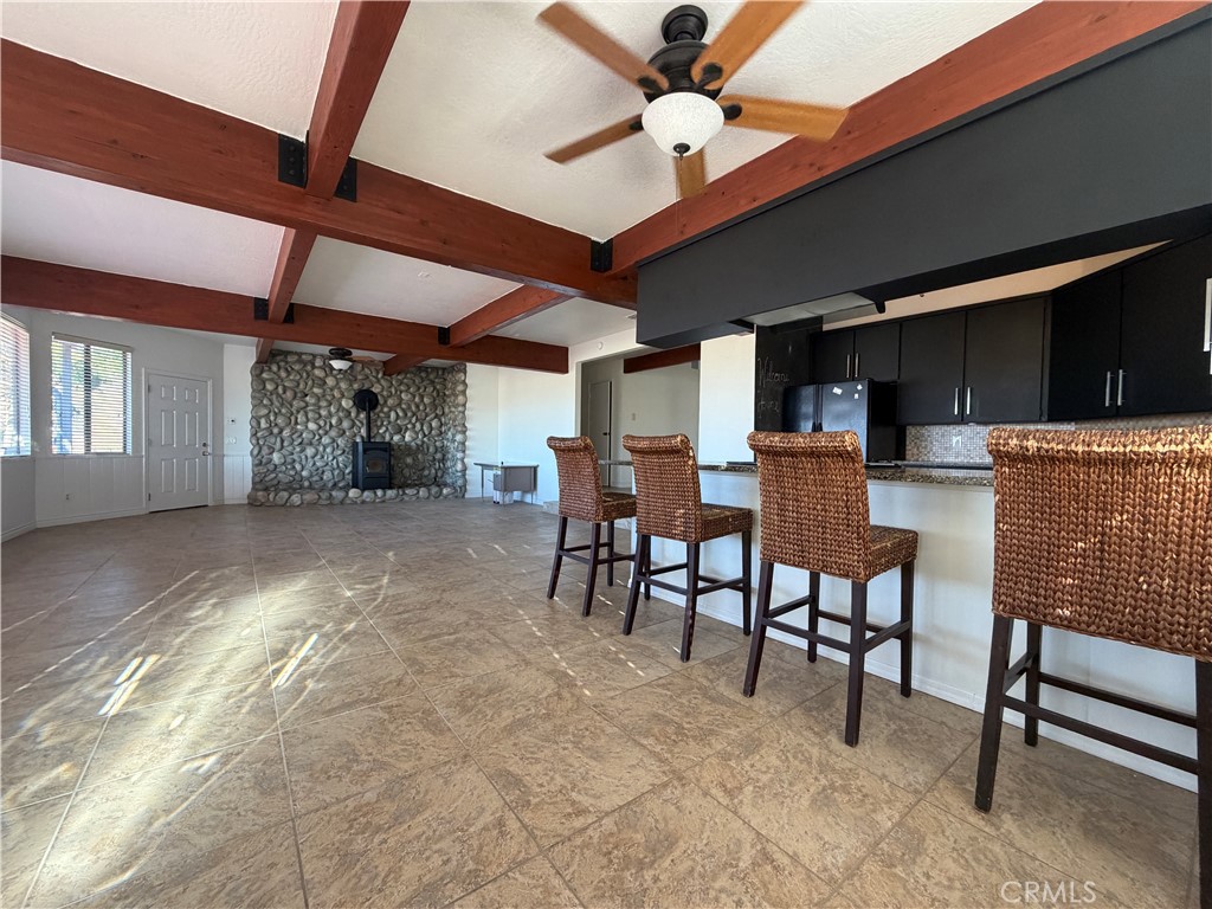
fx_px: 490
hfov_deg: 102.1
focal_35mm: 14
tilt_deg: -0.8
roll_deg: -0.2
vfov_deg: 85.7
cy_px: 454
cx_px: 606
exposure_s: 1/92
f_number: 2.2
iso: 320
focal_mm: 2.22
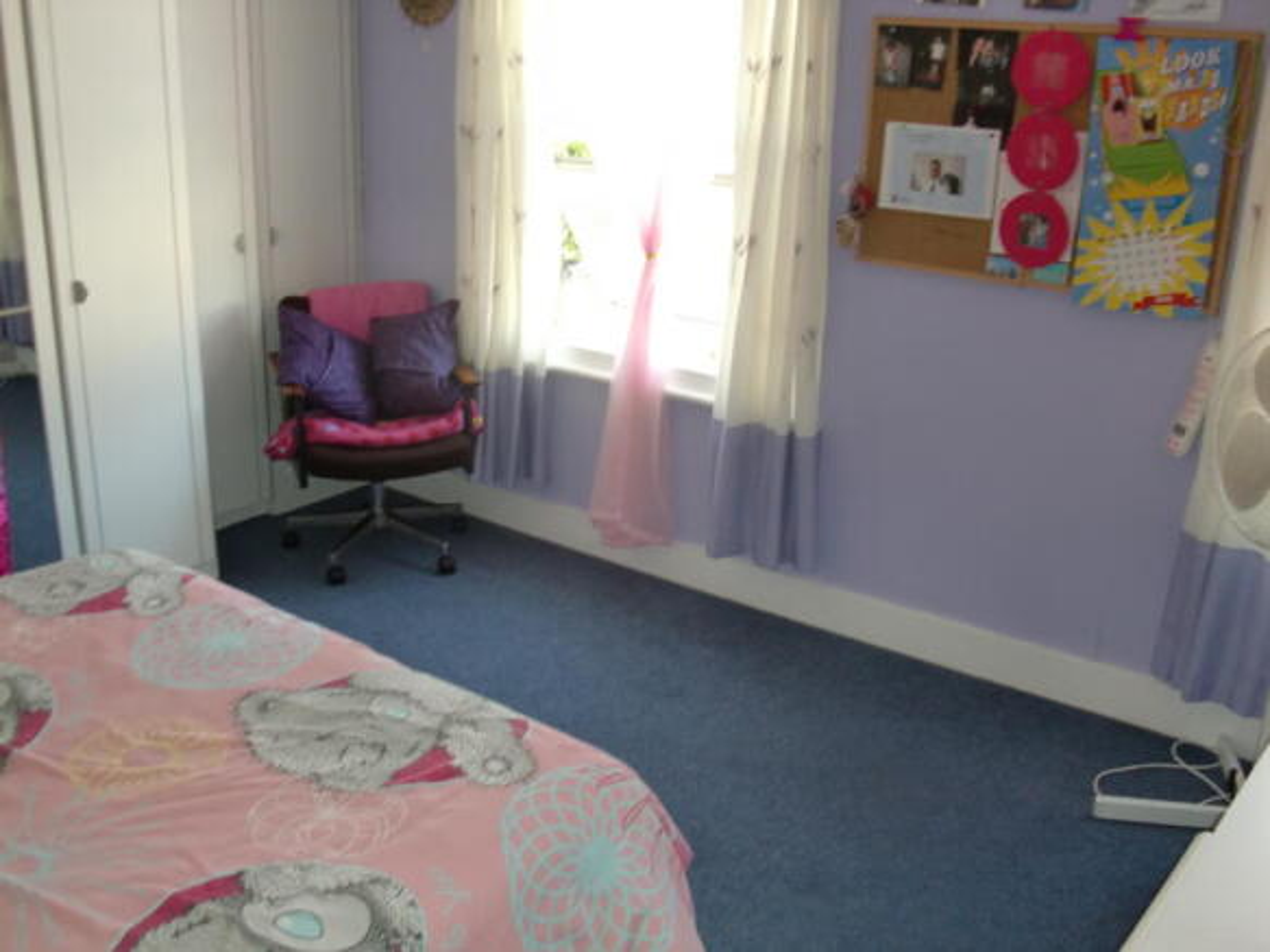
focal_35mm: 36
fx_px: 1321
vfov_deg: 39.6
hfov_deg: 51.4
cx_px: 635
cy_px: 476
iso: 250
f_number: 2.8
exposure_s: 1/60
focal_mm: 6.3
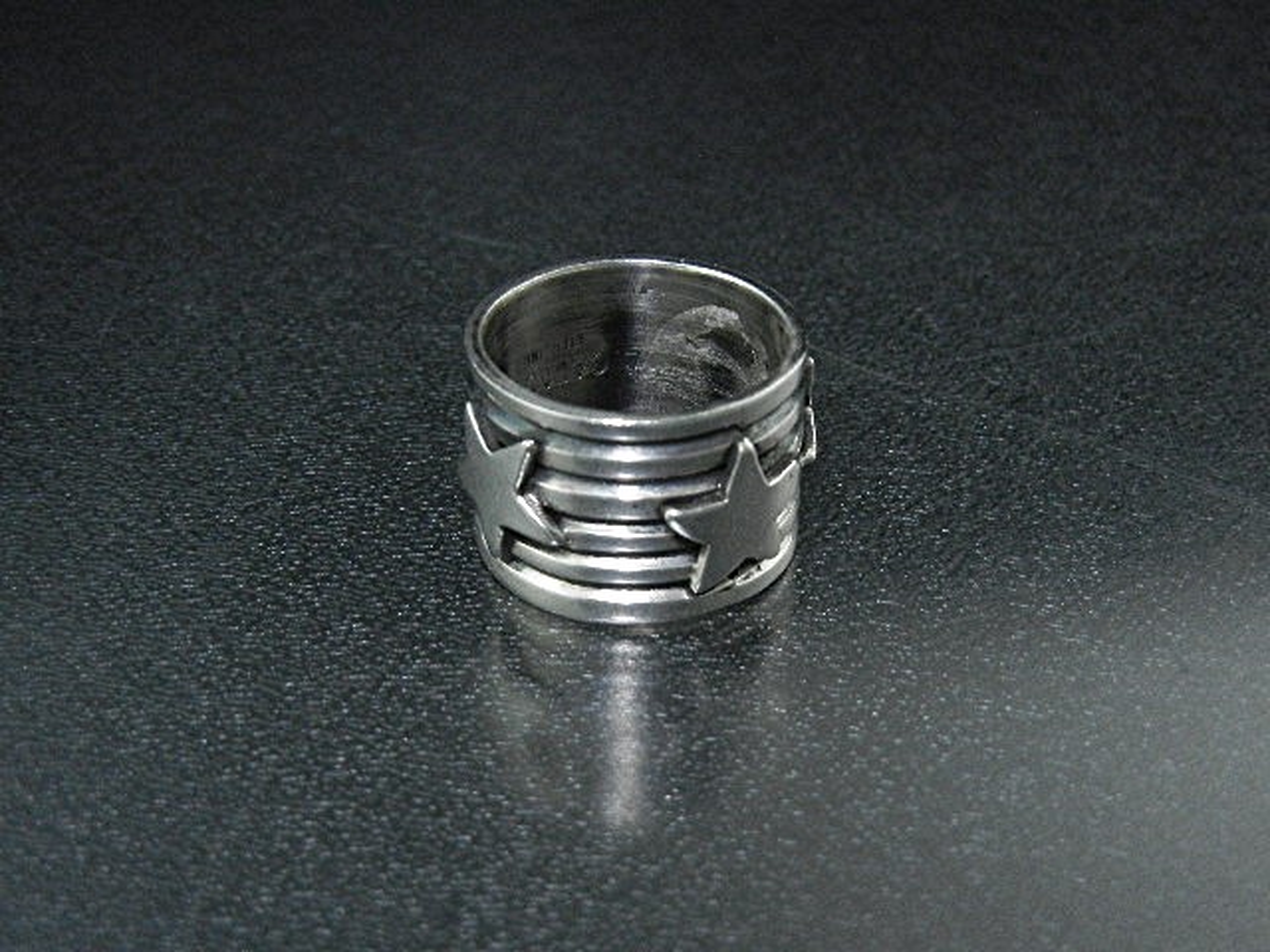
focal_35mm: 59
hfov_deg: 32.7
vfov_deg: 24.8
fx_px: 2165
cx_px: 635
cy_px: 476
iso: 800
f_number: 8
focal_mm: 10.6
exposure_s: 1/30
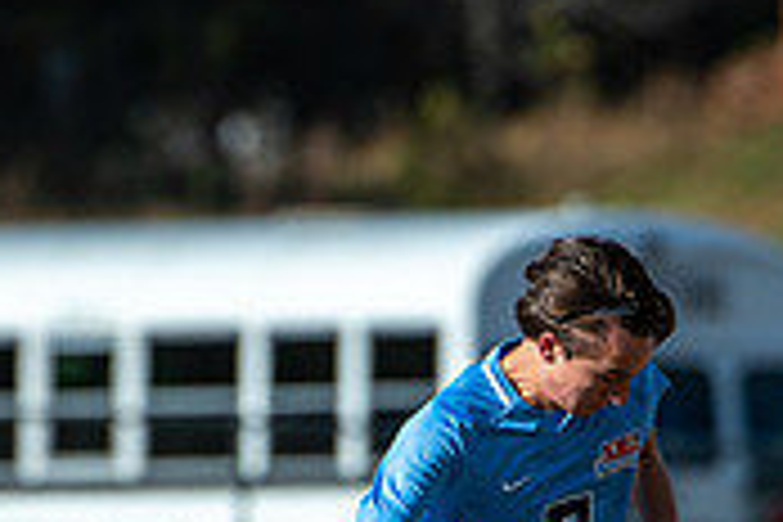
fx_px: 29012
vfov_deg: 1.0
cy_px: 590
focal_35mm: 1334
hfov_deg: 1.5
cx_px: 454
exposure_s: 1/2500
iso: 400
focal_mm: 400
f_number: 5
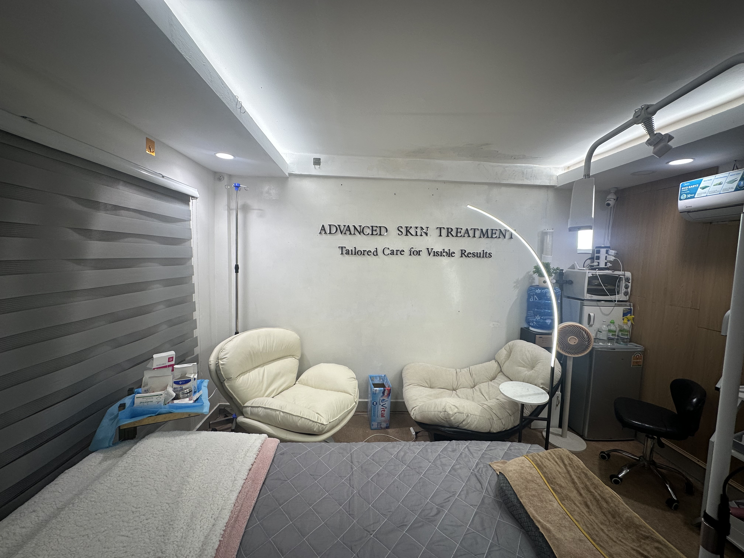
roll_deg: -1.7
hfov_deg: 102.1
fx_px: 301
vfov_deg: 85.7
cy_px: 279
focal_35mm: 14
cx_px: 372
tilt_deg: -4.9
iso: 80
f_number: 2.2
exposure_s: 1/100
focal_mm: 2.22
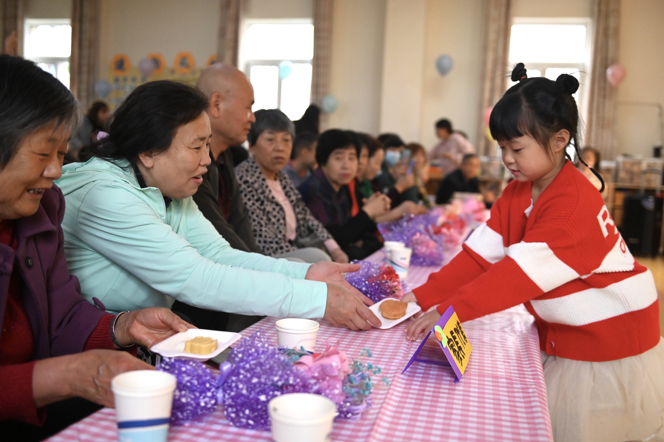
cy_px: 221
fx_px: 645
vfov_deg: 37.8
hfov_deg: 54.5
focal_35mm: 35
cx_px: 332
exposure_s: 1/640
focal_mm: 35
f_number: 2.8
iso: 4000
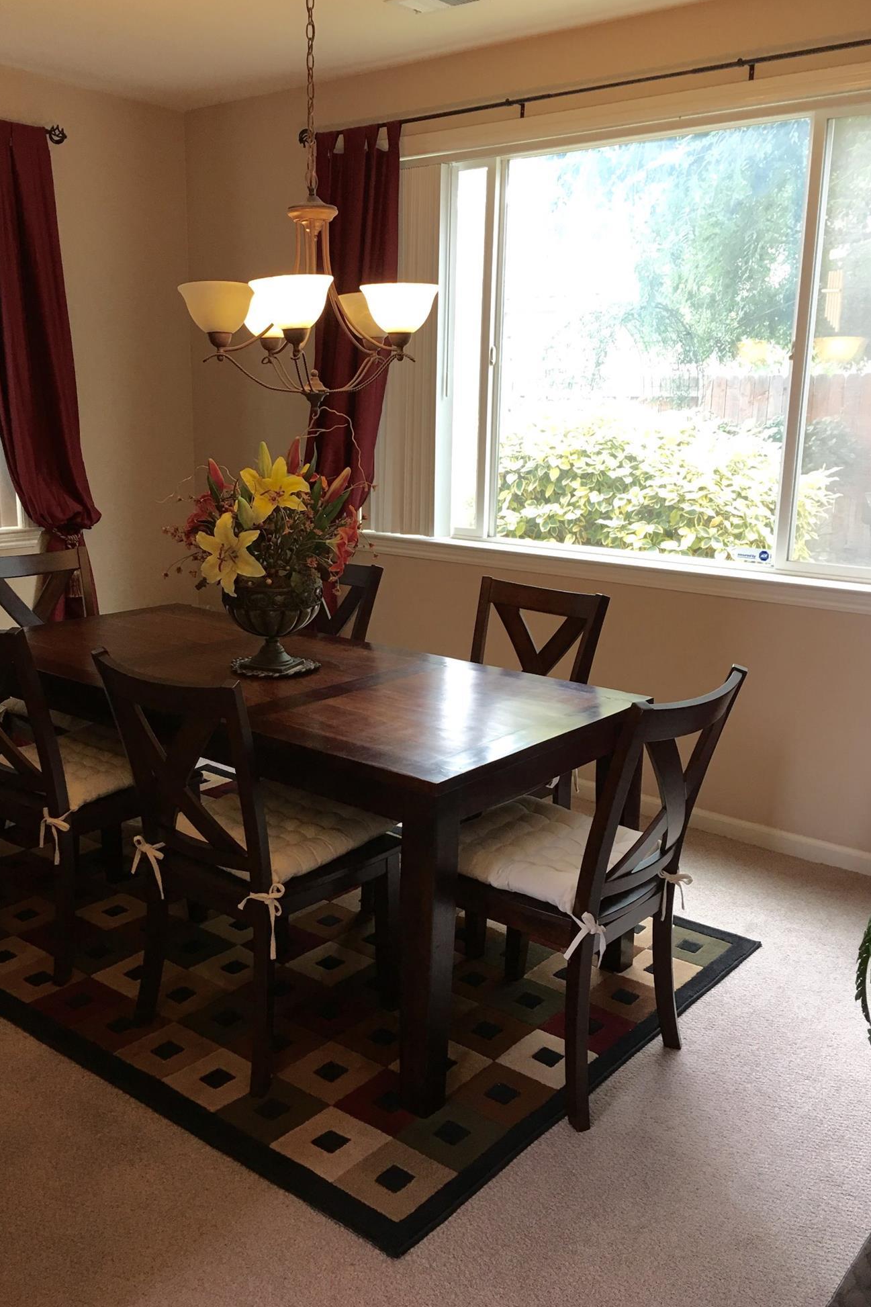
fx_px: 1125
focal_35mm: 31
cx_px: 396
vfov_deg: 60.3
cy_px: 658
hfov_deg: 42.3
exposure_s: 1/30
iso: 32
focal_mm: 4.15
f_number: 2.2
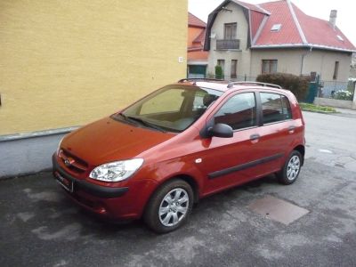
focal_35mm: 28
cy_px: 134
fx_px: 288
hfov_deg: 63.4
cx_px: 178
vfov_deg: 49.7
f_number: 3.3
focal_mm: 4.7
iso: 1600
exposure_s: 1/1300
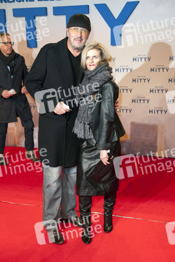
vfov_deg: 41.1
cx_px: 88
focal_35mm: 48
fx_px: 350
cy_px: 131
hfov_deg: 28.1
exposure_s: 1/160
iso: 800
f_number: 6.3
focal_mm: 48
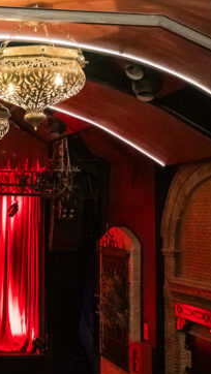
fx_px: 665
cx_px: -3
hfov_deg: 17.6
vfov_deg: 31.3
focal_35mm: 67
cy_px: 139
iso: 4000
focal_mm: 29
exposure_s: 1/125
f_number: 4.5
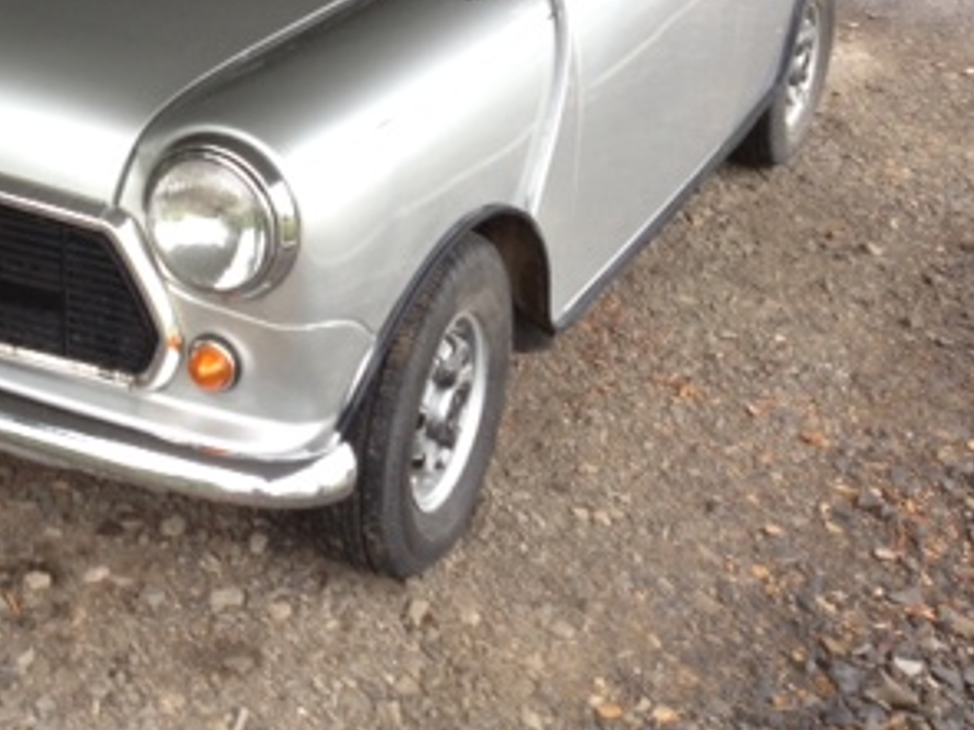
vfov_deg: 18.7
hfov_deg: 24.6
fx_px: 2138
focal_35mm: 76
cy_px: -46
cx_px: 30
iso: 80
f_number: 2.4
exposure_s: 1/40
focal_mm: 4.28
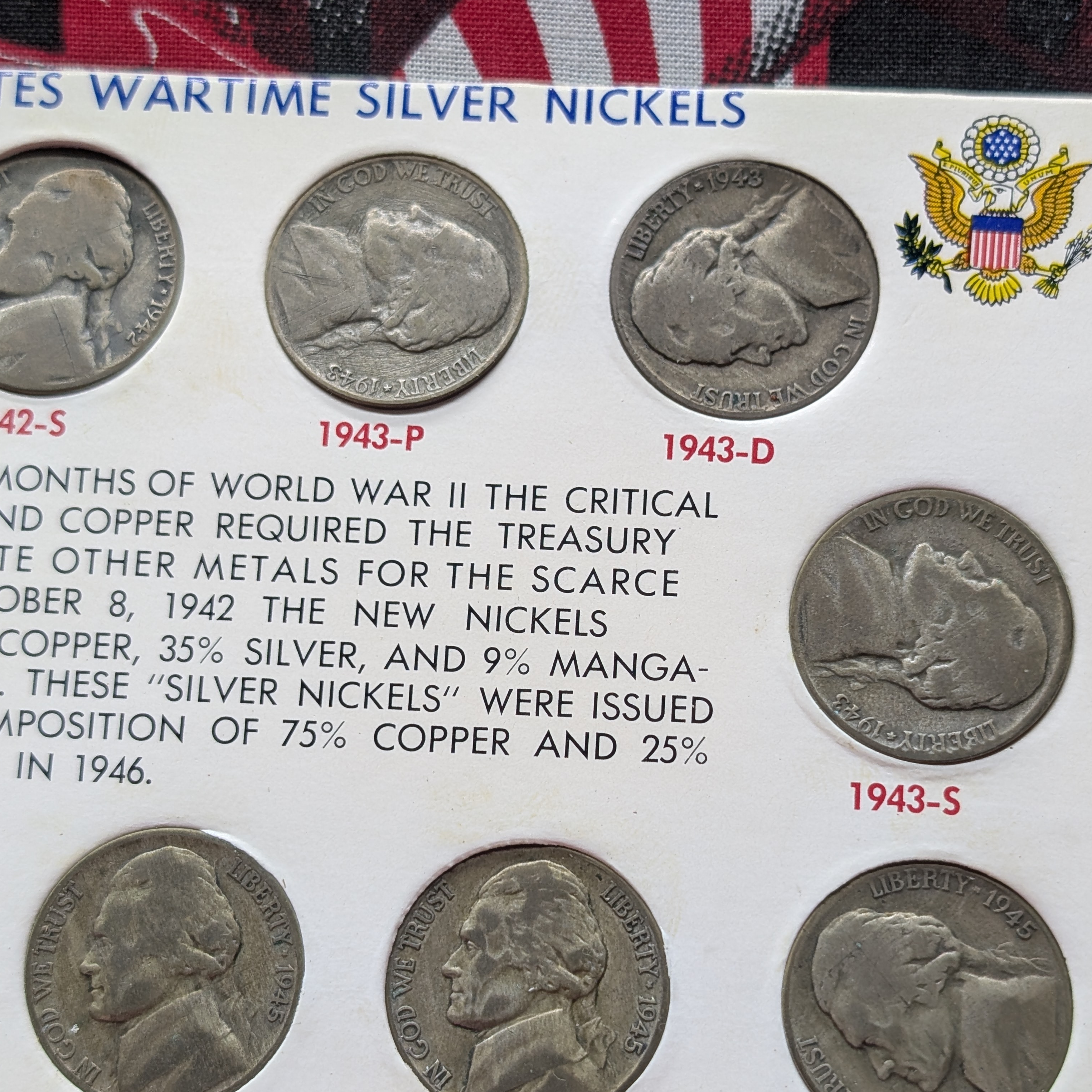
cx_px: 546
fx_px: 2070
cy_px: 546
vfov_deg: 29.6
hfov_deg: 29.6
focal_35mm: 58
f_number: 1.68
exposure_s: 1/37.7
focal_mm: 6.9
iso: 28
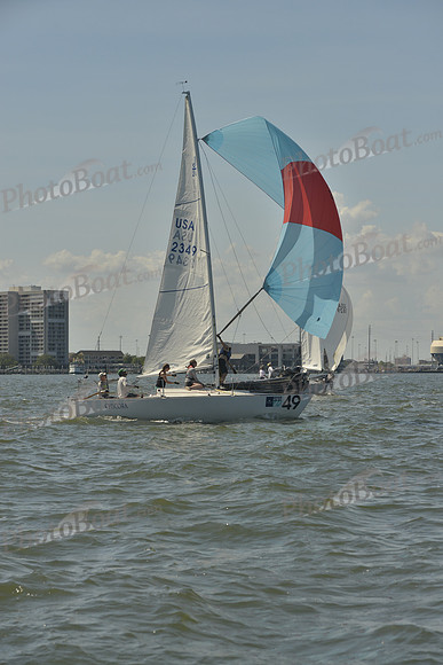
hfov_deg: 15.2
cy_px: 332
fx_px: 1660
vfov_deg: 22.6
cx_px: 222
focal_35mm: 90
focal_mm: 90
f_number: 8
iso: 280
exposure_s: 1/1250
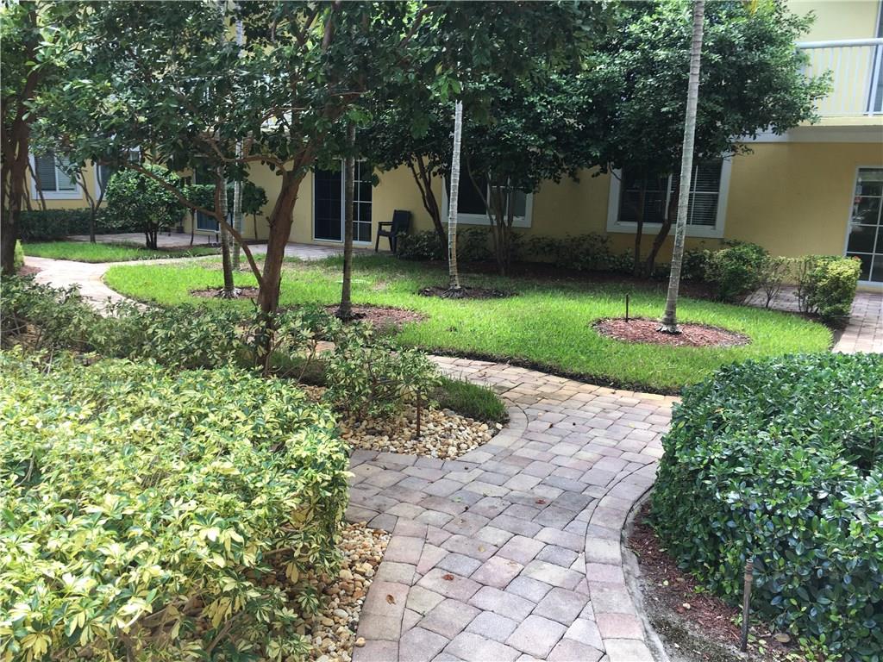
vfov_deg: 48.2
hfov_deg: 61.7
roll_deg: -2.8
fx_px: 740
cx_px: 442
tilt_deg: -9.9
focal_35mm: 29
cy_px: 331
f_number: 2.2
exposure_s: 1/178
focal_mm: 4.15
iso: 25
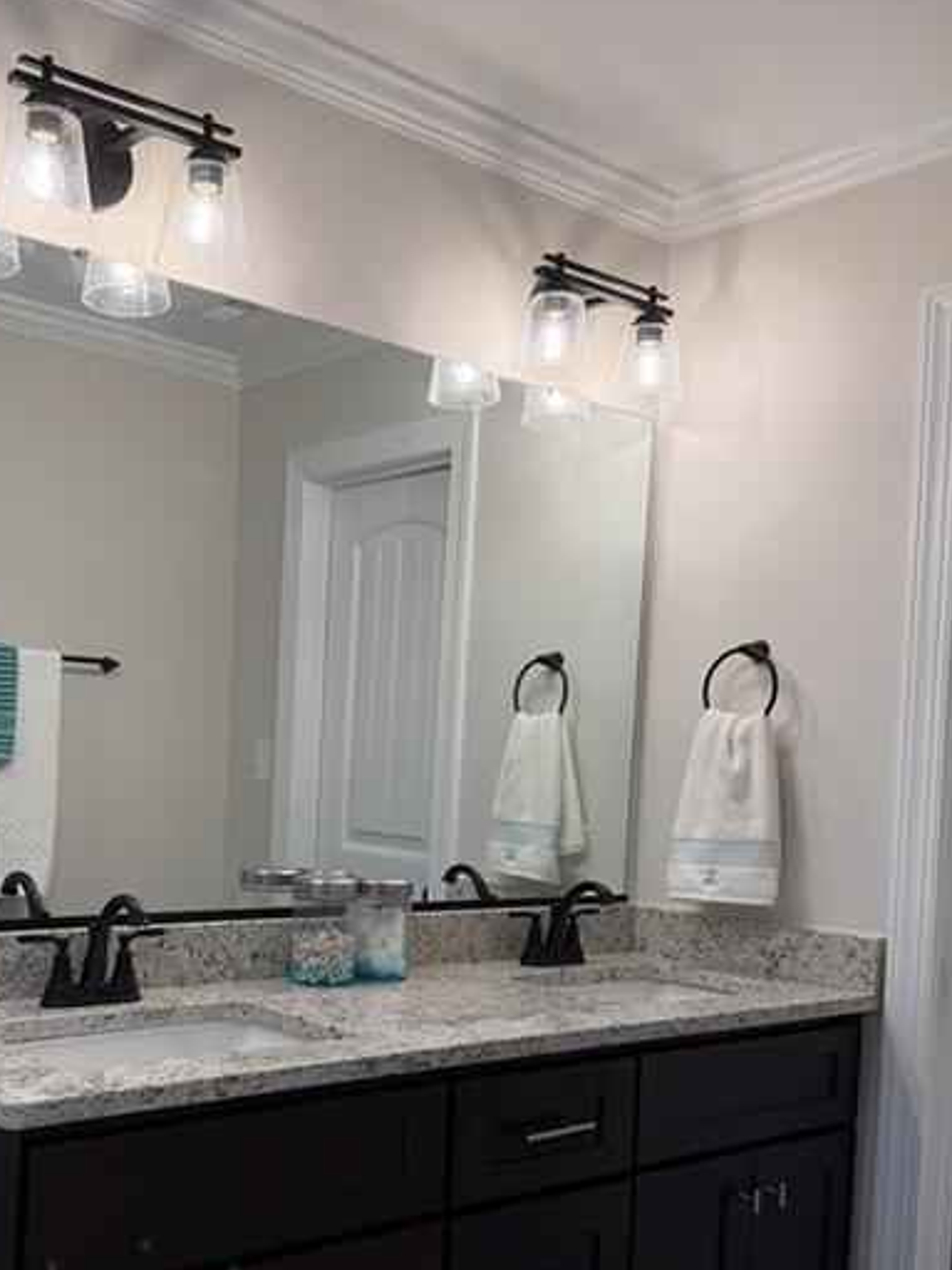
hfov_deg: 39.4
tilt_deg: -1.5
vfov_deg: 50.7
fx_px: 1320
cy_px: 819
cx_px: 362
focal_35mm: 36
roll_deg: -3.0
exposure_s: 1/226
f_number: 1.78
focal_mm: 6.76
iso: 125
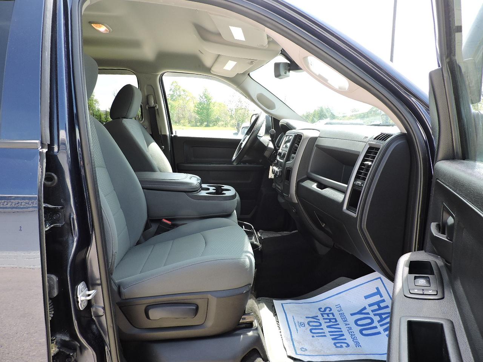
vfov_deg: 56.8
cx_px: 242
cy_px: 181
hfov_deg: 71.6
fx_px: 335
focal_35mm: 24
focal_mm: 4.3
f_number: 3
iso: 100
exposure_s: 1/125
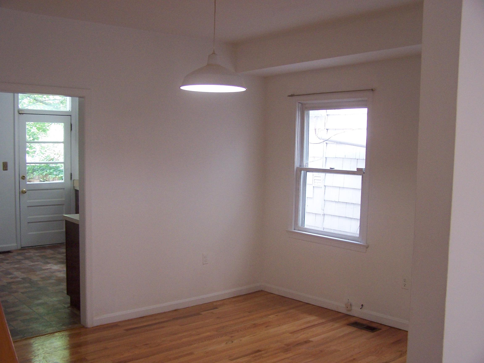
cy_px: 182
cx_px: 242
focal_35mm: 38
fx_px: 531
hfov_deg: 49.0
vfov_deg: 37.7
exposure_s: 1/20
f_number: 2.8
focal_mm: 6.3
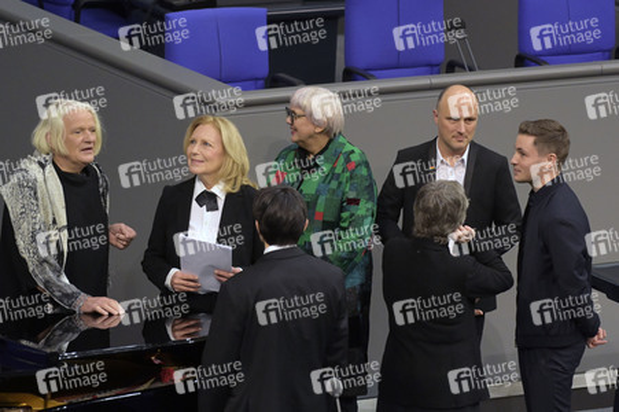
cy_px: 206
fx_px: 3436
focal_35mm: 200
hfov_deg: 10.3
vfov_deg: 6.9
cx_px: 310
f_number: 5.6
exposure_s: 1/320
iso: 10000
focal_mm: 200
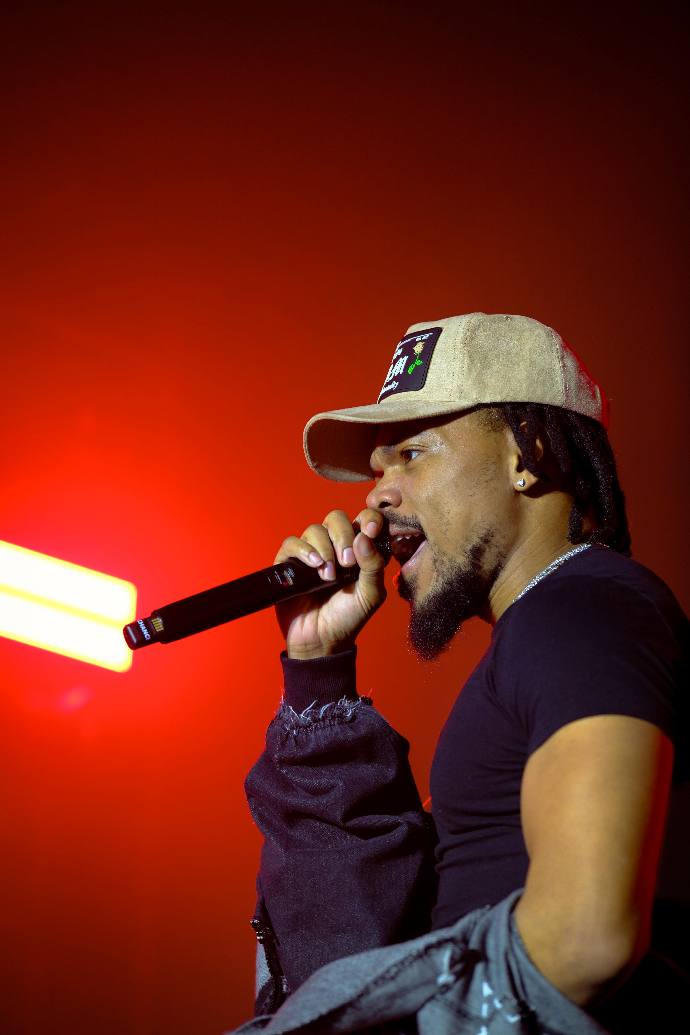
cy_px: 518
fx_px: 3248
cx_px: 345
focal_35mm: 113
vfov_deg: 18.1
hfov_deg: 12.1
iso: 320
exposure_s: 1/250
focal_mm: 75
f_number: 2
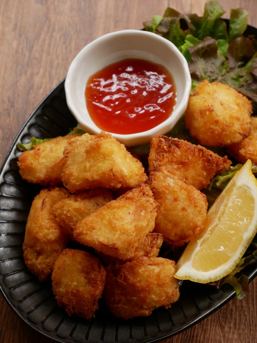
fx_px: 633
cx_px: 128
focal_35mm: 64
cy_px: 172
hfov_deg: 22.9
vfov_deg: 30.3
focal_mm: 32
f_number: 5.6
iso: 400
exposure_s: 1/10
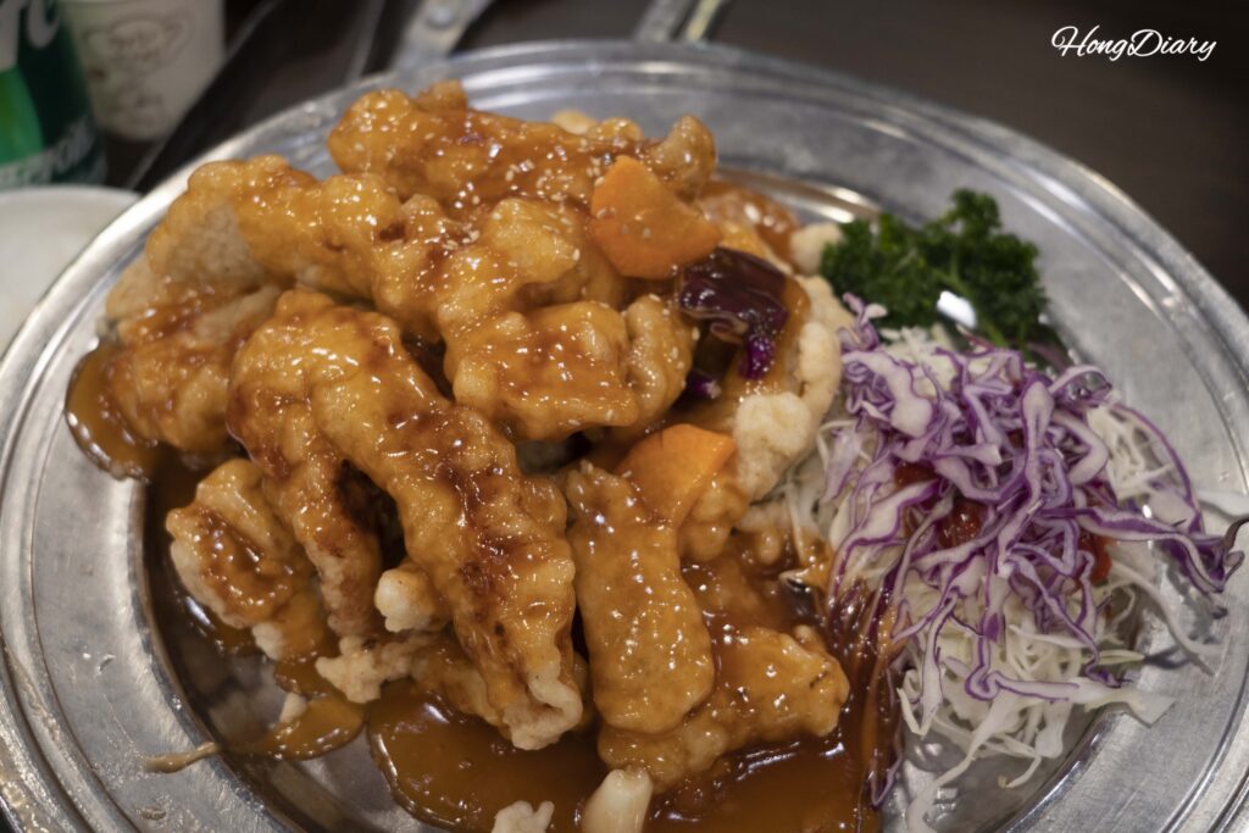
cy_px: 416
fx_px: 1457
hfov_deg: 46.4
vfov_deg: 31.9
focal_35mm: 42
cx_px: 624
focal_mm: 42
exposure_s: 1/60
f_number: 5.6
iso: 1250
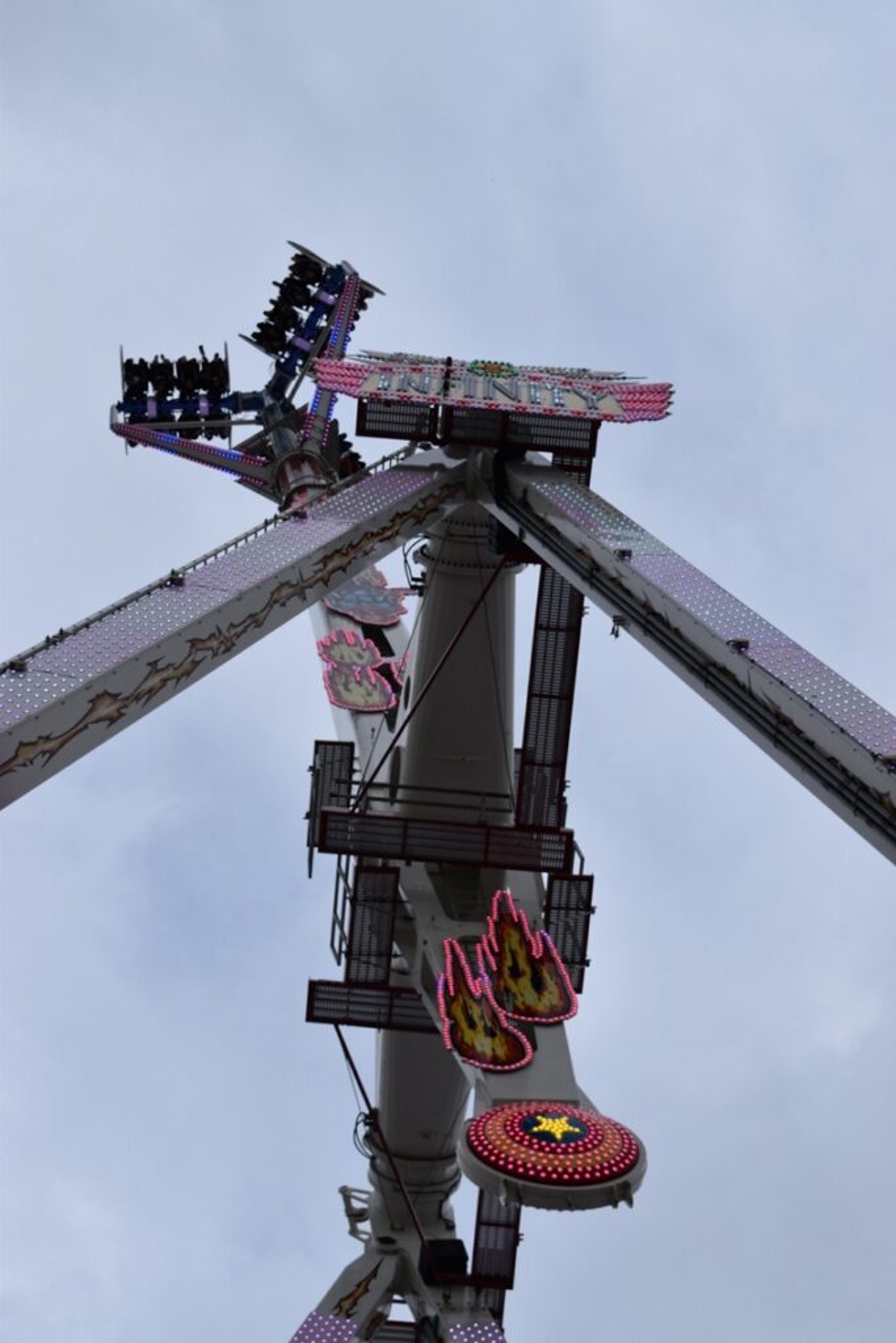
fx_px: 2687
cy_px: 672
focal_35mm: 72
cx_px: 448
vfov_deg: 28.1
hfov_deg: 18.9
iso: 200
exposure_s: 1/400
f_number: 10
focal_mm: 48
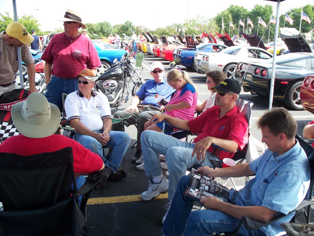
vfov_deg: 39.7
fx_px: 327
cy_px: 118
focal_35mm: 36
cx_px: 157
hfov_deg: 51.4
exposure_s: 1/250
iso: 64
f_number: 2.8
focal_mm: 7.54
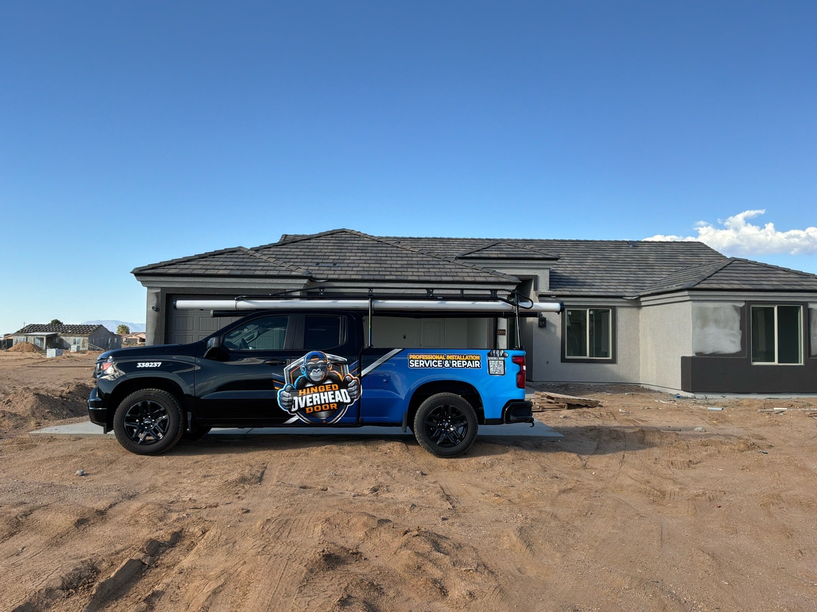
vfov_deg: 49.7
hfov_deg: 63.4
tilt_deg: +2.7
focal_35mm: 28
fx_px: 661
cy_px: 306
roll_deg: -0.7
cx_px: 408
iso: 25
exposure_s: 1/1221
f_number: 1.8
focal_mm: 3
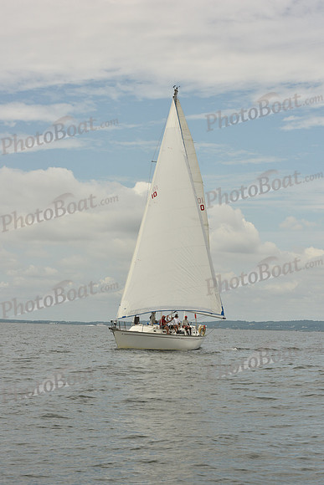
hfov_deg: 17.1
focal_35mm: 80
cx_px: 162
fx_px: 1079
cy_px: 242
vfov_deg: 25.4
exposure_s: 1/1000
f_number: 11
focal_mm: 80
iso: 320
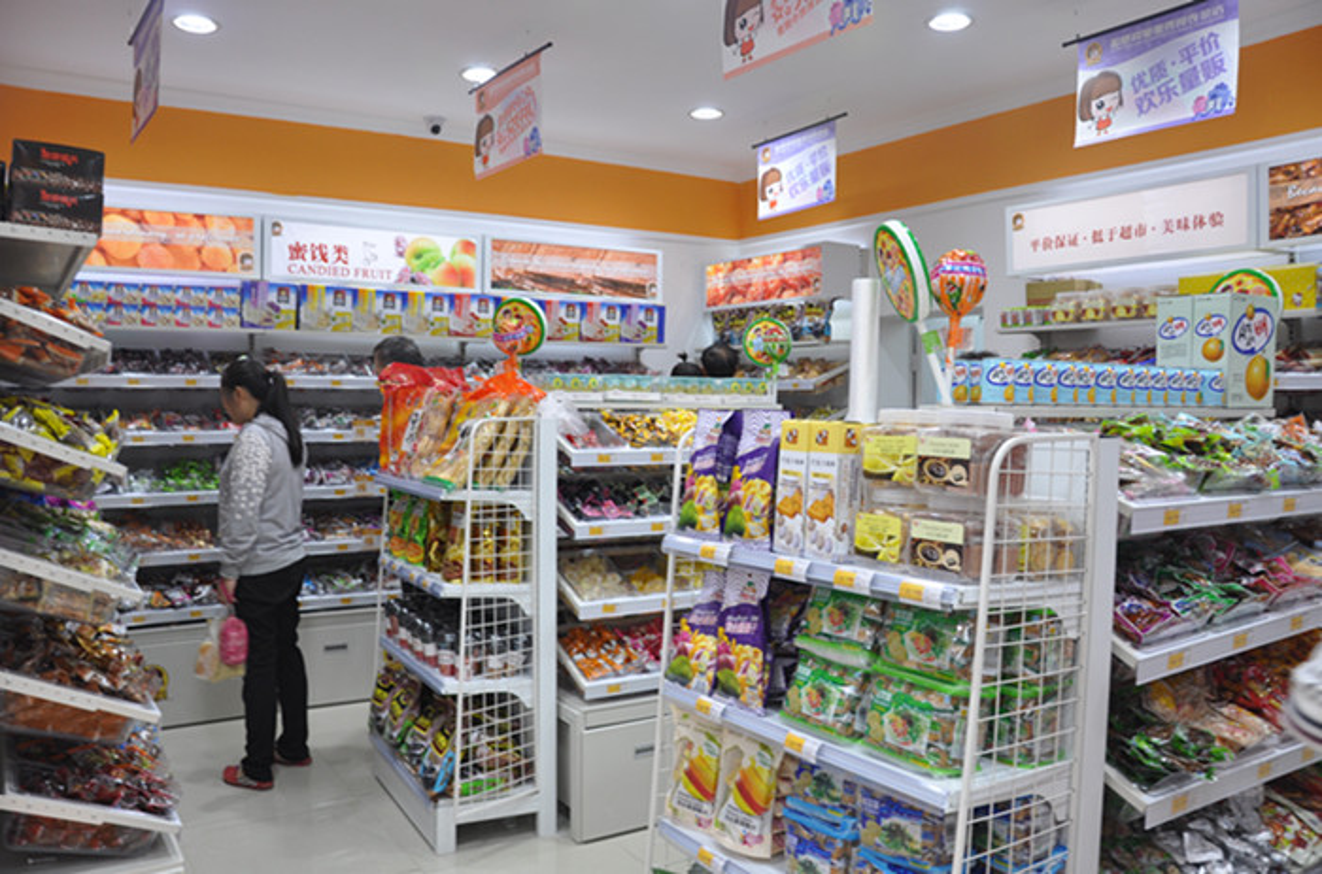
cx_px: 661
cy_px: 437
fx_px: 989
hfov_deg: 67.5
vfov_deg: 47.7
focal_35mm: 27
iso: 400
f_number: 5
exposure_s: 1/25
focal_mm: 18
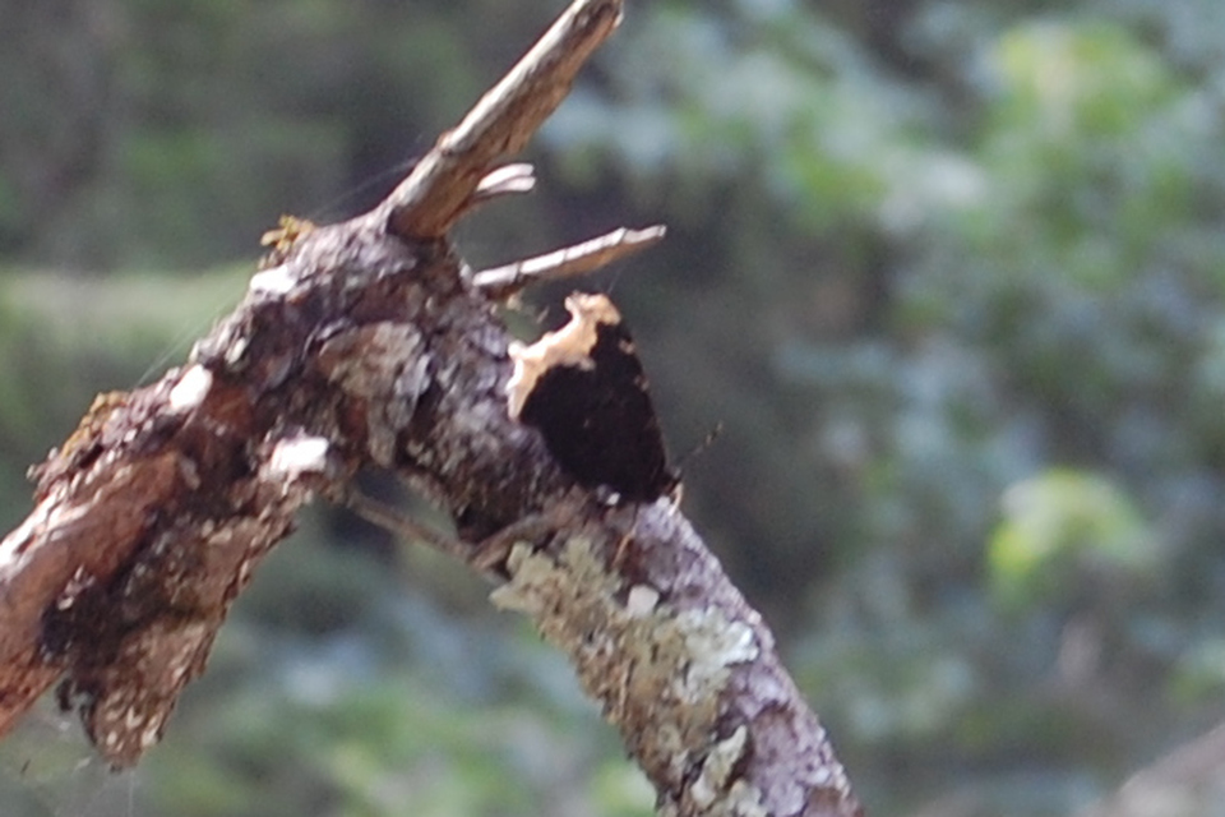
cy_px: 408
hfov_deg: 24.6
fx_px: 2807
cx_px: 612
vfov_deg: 16.6
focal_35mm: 82
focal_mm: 55
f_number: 5.6
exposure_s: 1/125
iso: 320
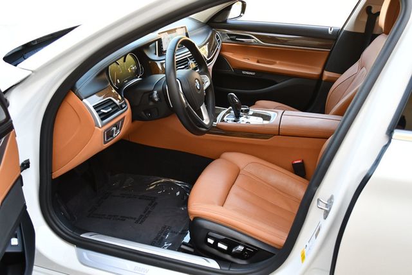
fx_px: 412
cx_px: 206
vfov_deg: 36.9
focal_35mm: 36
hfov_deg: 53.1
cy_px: 138
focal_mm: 18
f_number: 3.5
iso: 560
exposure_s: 1/250
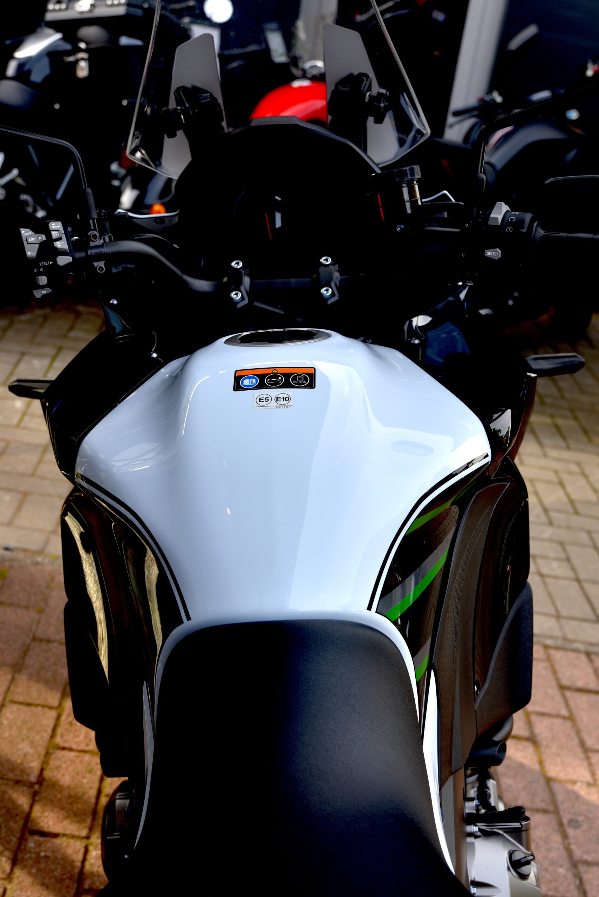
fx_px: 1197
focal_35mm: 48
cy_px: 448
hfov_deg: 28.1
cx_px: 300
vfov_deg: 41.1
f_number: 5.6
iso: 100
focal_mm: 48
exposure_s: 1/125
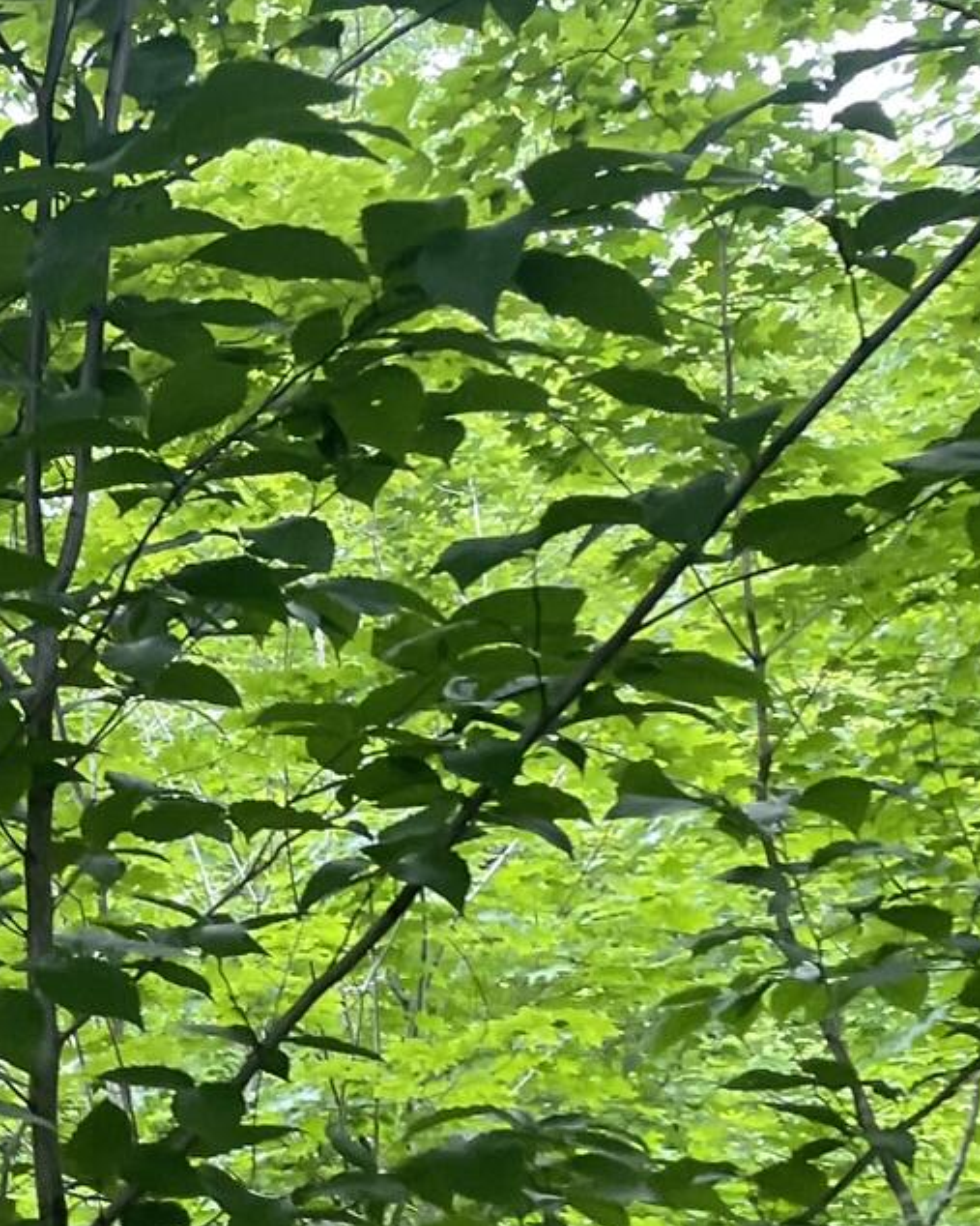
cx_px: -943
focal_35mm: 82
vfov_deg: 22.4
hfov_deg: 15.3
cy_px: 1236
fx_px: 2974
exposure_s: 1/121
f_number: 1.6
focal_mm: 4.2
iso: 100
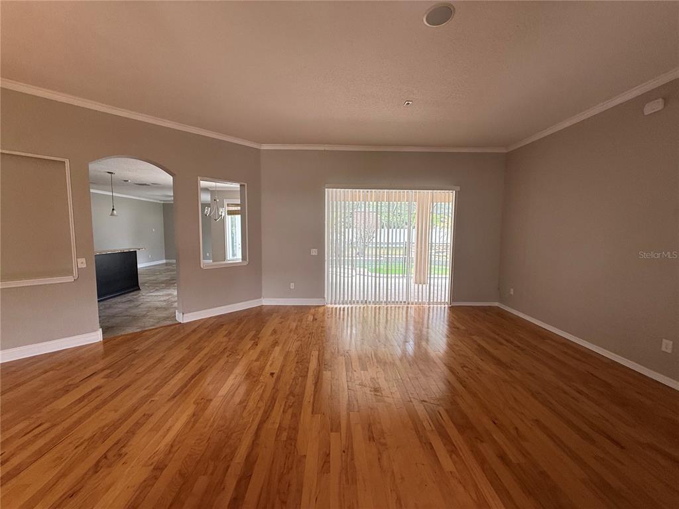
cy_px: 254
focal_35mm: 14
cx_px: 340
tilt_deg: -4.7
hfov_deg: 102.1
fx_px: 275
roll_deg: -0.5
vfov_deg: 85.7
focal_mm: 2.22
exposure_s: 1/99
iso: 100
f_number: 2.2
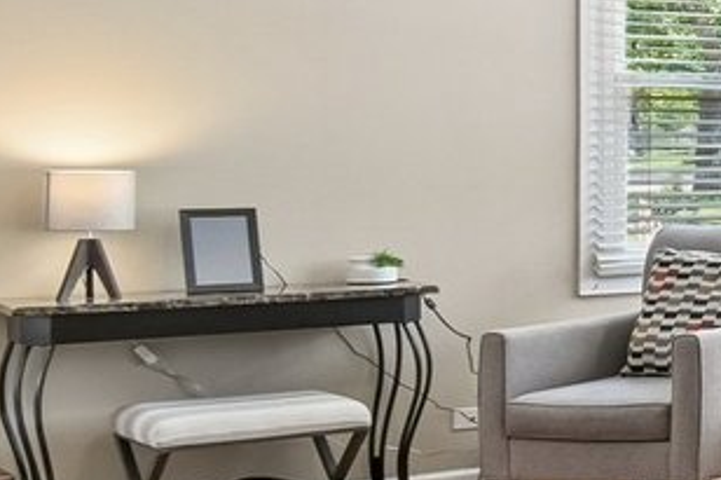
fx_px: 1581
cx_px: 1849
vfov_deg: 17.2
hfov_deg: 14.0
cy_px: 194
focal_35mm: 79
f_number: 8
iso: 400
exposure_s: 1/10
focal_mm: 10
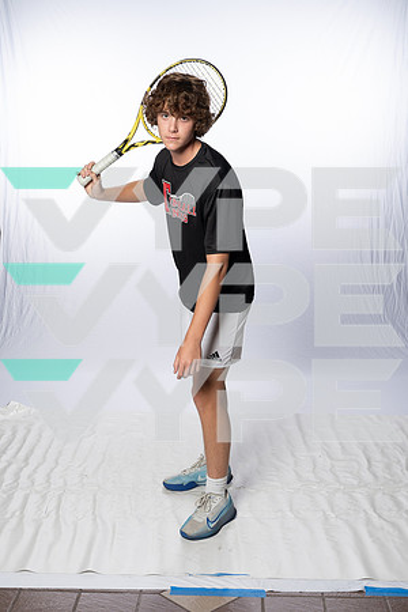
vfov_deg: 41.9
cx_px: 204
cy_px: 306
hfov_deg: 28.6
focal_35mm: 47
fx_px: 799
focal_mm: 47
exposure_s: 1/250
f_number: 8
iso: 640
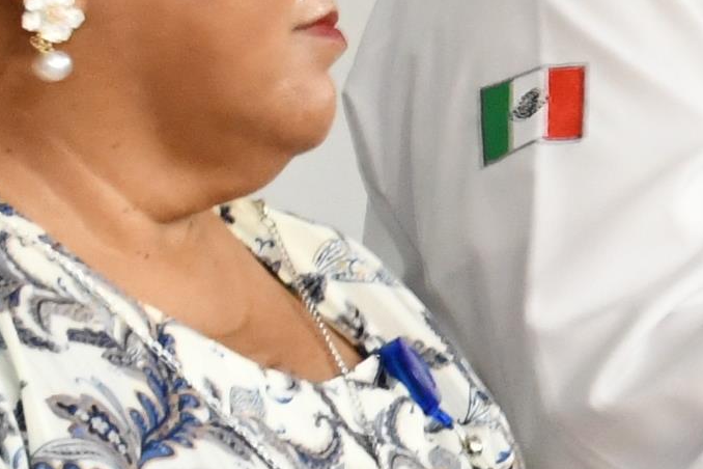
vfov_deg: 5.0
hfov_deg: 7.0
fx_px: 5409
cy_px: 412
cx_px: 1643
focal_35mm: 277
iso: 2000
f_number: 5
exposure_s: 1/40
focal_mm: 30
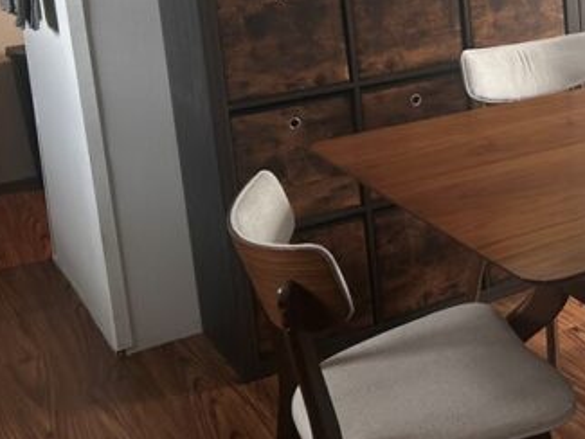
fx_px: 1082
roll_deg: +2.6
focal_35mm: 64
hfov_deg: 28.3
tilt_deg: -10.3
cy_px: 43
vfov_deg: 22.4
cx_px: 592
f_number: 1.5
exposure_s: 1/60
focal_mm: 5.7
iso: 125
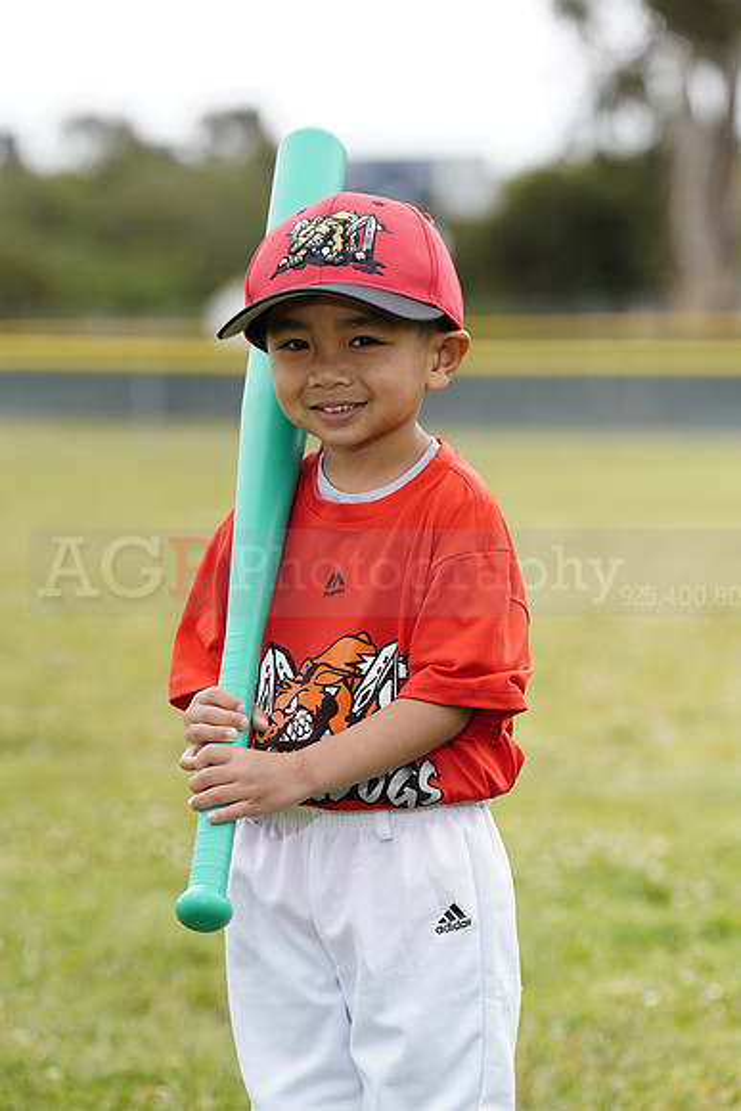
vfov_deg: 11.7
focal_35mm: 176
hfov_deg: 7.8
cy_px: 556
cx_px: 370
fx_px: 5430
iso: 100
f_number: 5.6
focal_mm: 176
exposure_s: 1/250
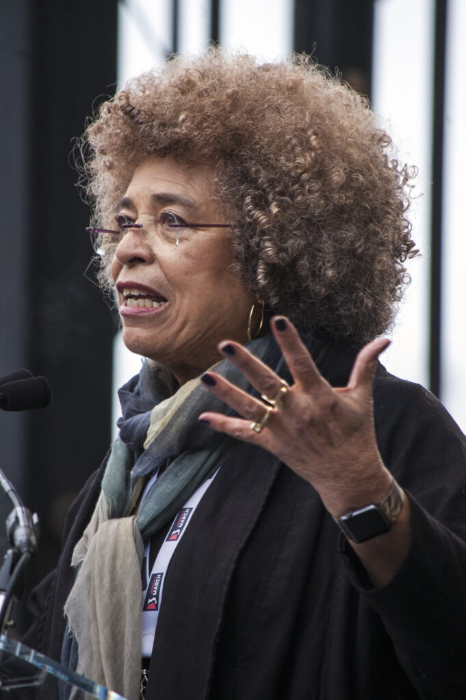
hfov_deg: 3.1
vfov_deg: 4.6
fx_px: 8752
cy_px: 350
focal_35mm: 450
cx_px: 233
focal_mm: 300
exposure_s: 1/125
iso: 500
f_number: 5.6
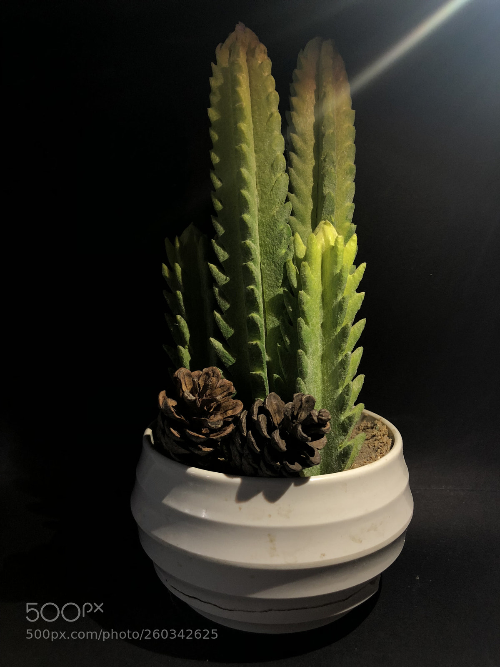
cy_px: 334
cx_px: 250
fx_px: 539
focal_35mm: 28
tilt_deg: -7.6
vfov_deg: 63.4
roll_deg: -0.4
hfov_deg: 49.7
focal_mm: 3.99
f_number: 1.8
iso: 40
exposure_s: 1/20
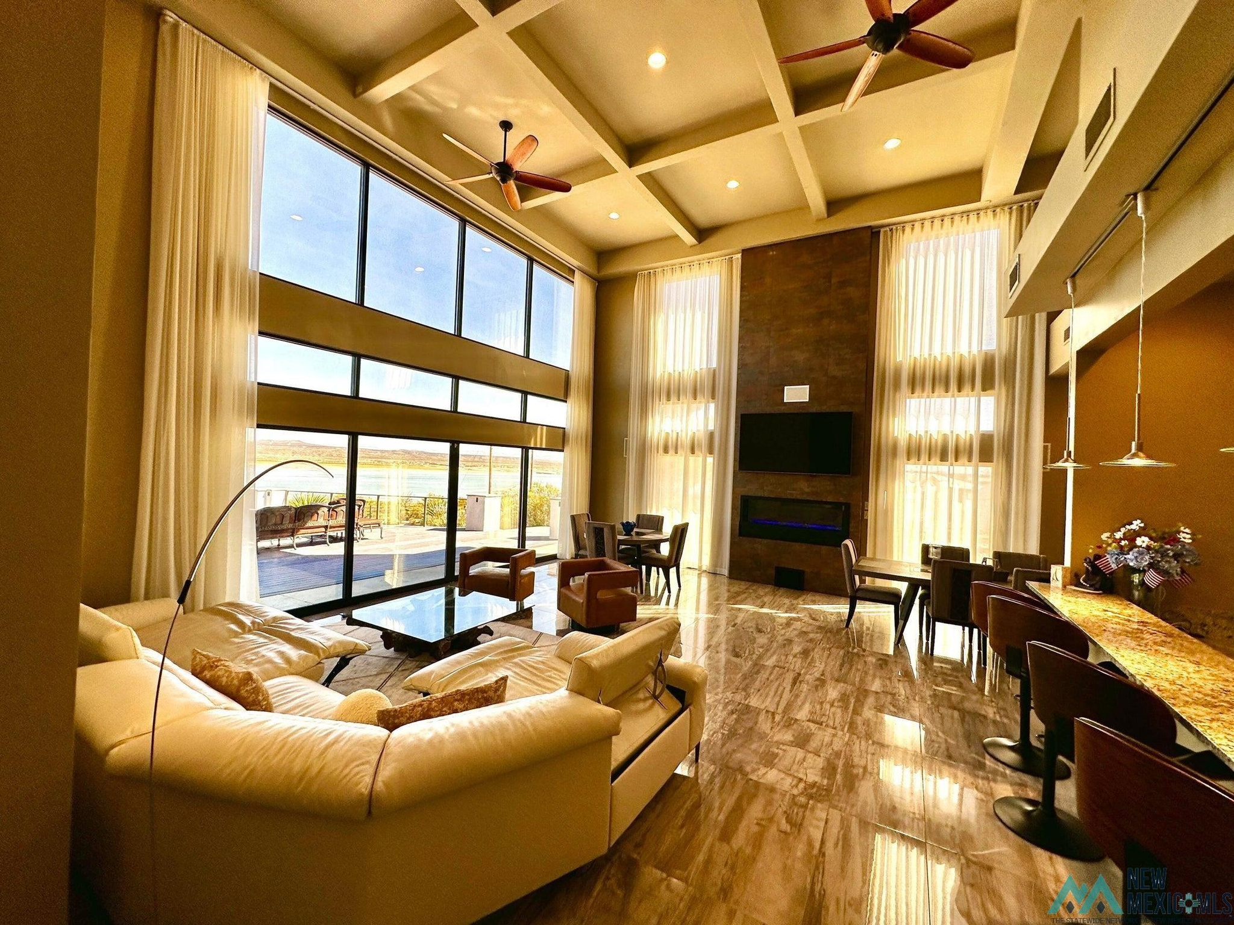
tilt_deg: +2.4
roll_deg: -2.5
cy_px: 462
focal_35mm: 14
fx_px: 499
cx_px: 617
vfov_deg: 85.7
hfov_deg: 102.1
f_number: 2.2
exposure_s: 1/120
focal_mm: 2.22
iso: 40
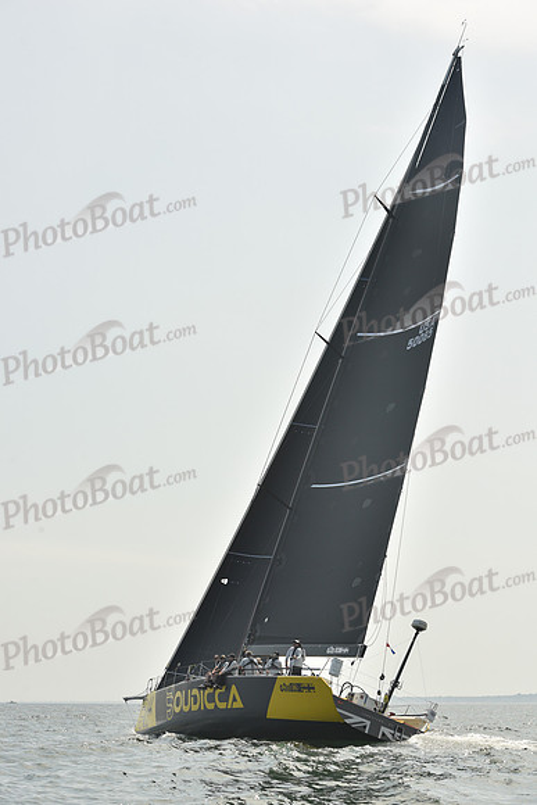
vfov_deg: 28.8
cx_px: 268
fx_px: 1565
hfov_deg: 19.5
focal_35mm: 70
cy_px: 402
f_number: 9
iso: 250
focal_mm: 70
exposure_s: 1/800
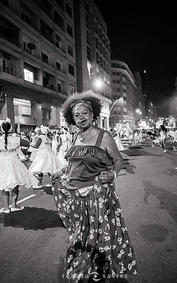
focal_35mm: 25
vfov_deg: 72.5
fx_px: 193
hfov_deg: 49.2
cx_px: 94
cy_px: 143
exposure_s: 1/200
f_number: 2.5
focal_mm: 24
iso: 5000
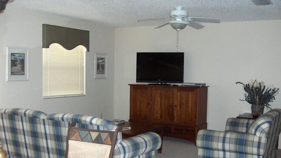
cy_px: 96
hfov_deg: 47.3
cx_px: 141
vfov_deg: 27.7
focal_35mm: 43
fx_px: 320
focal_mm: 8
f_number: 2.8
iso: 100
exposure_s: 1/60
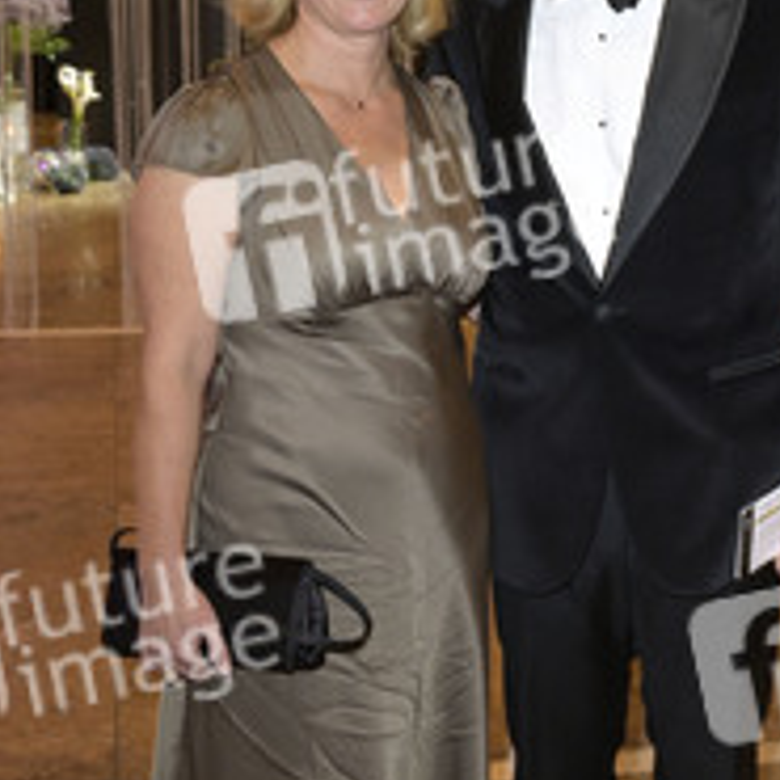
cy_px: 434
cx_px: 523
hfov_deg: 22.4
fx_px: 1963
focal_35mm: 77
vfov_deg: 22.5
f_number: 5.6
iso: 2500
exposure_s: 1/50
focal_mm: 42
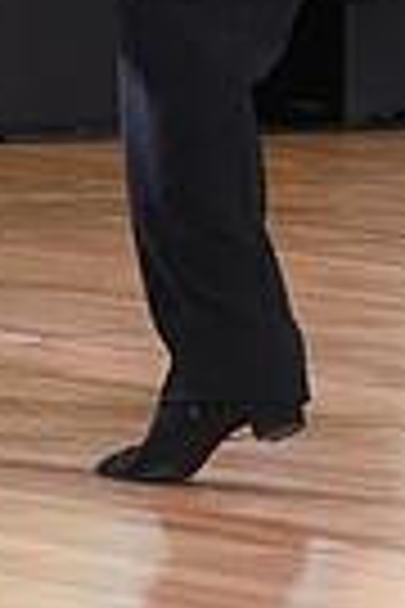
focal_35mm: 520
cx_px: 47
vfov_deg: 3.9
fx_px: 8774
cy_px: -311
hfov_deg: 2.6
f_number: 5
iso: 2500
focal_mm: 121
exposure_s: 1/200
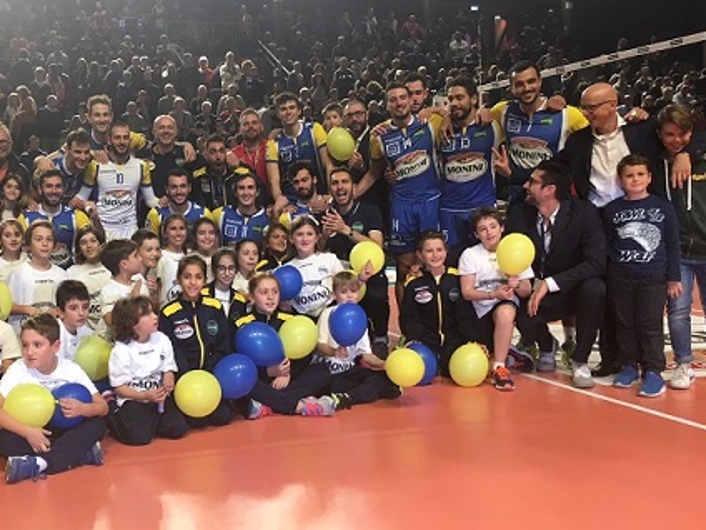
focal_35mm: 41
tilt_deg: -3.9
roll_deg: +0.3
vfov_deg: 35.1
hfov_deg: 44.9
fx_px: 836
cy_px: 240
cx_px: 216
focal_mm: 4.15
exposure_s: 1/33
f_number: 2.2
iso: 50
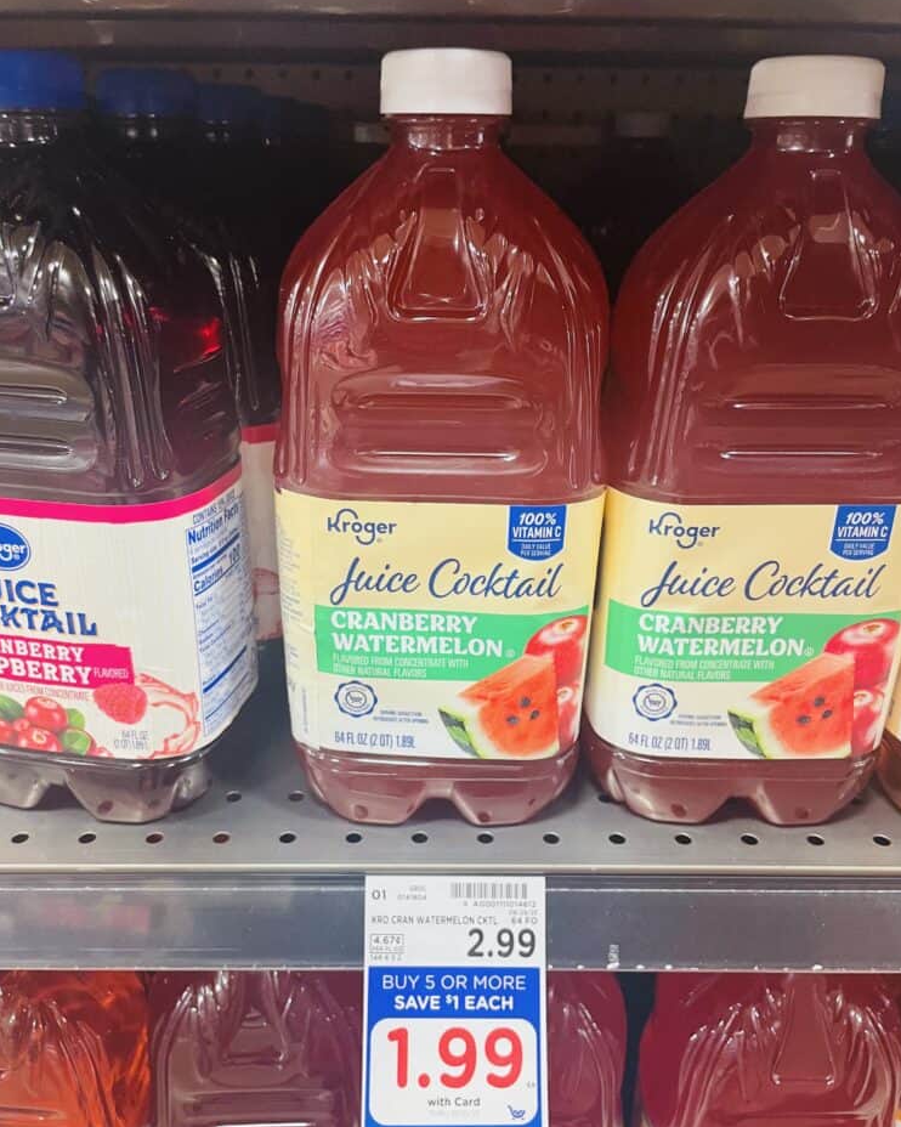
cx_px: 446
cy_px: 605
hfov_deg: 51.5
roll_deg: -0.8
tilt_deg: -25.3
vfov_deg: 62.1
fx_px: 934
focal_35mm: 28
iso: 320
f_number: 1.6
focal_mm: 4.2
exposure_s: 1/60
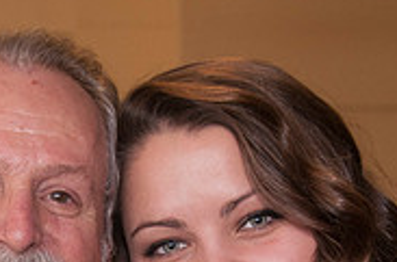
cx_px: 87
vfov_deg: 6.8
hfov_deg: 10.3
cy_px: 367
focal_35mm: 200
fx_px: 2200
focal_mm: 42
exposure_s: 1/60
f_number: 5.6
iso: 400
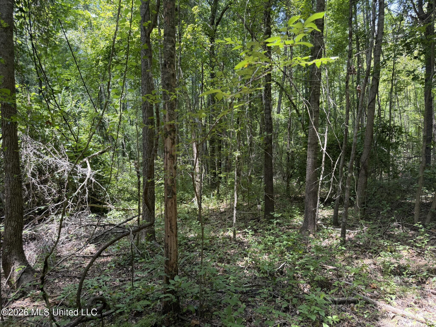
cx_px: 218
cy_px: 164
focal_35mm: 24
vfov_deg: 56.8
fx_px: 302
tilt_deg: -0.9
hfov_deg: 71.6
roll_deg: +1.5
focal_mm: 6.76
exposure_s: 1/139
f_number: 1.78
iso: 50
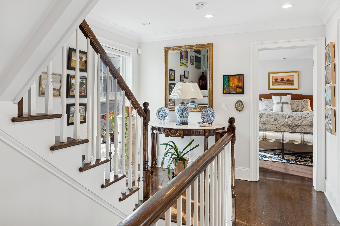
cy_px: 113
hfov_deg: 73.8
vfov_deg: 53.1
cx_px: 170
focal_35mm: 24
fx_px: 227
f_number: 11
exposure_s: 1/8
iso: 200
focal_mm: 24
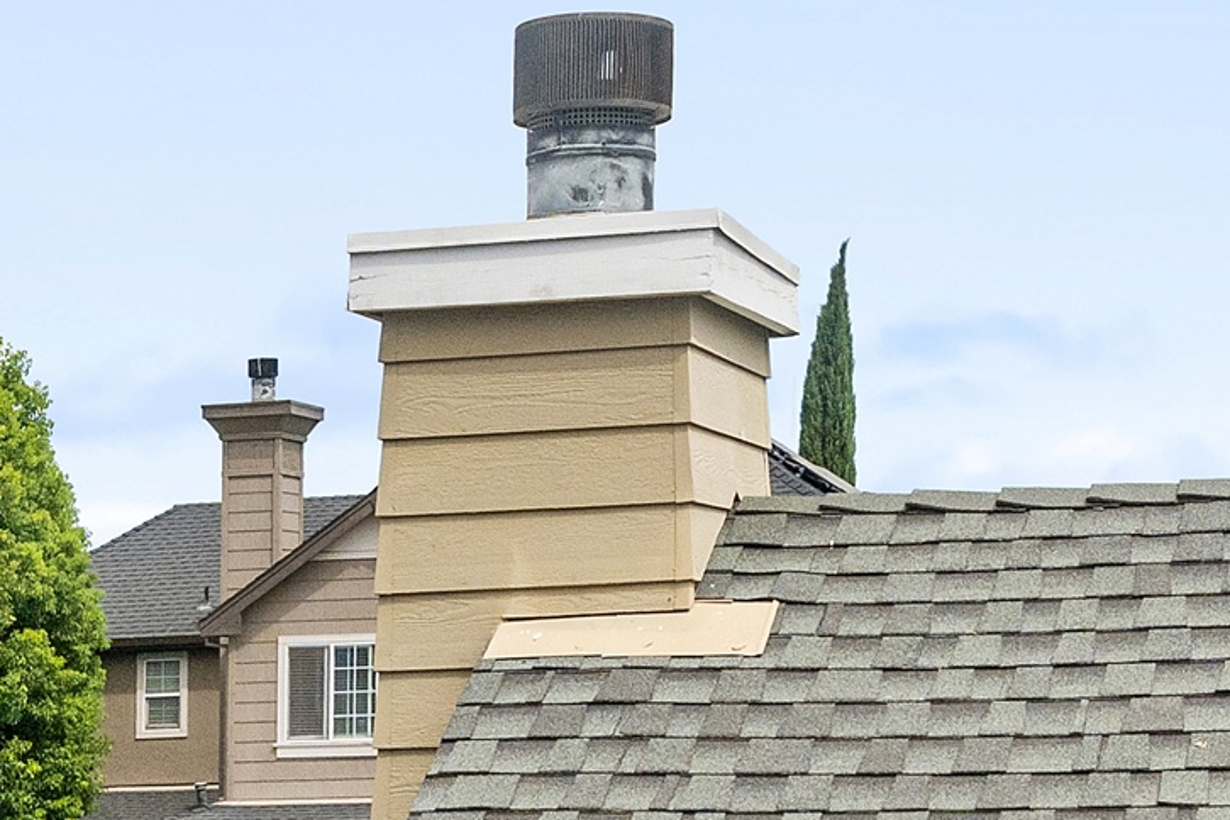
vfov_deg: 13.9
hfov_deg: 21.2
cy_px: 900
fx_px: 3283
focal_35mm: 96
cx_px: 561
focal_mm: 15.5
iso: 400
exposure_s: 1/1250
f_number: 9
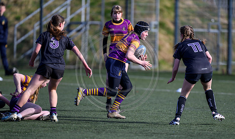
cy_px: 86
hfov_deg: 4.4
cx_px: 135
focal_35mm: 484
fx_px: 3052
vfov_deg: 2.6
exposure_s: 1/5000
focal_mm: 400
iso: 500
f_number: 3.2
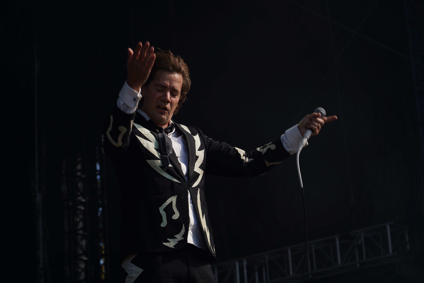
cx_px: 212
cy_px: 142
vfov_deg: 13.0
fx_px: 1237
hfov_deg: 19.5
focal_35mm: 105
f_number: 7.1
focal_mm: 105
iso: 100
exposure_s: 1/400
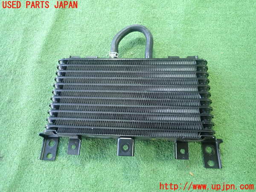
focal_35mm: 25
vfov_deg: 54.9
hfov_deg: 69.4
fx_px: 185
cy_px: 96
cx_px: 128
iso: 200
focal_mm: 4.5
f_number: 2
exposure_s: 1/30
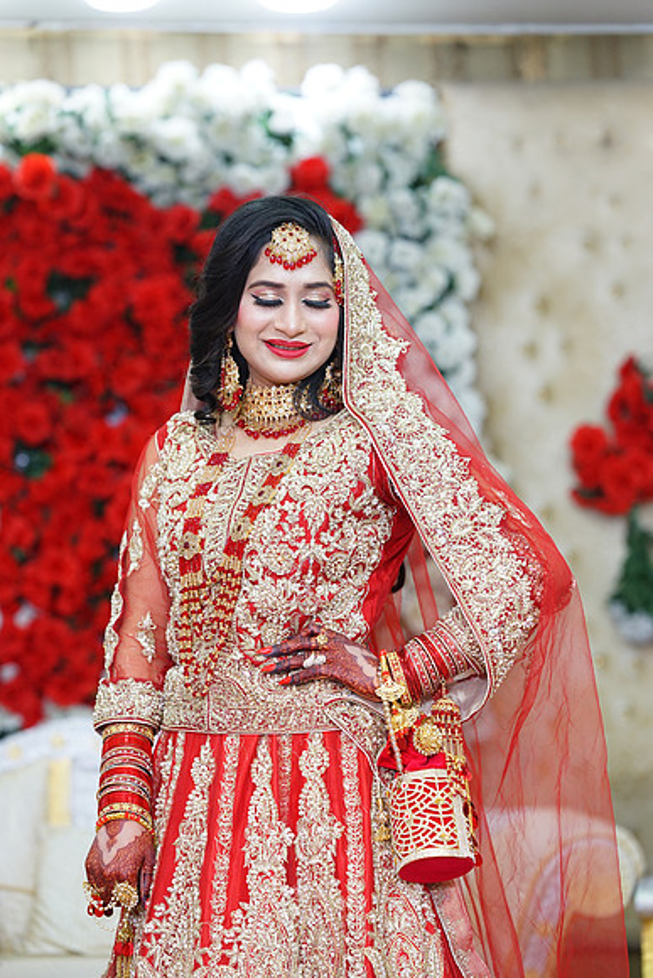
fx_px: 2311
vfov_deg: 23.9
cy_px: 489
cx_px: 326
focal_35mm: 85
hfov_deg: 16.1
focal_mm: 85
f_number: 2.8
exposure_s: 1/160
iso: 640
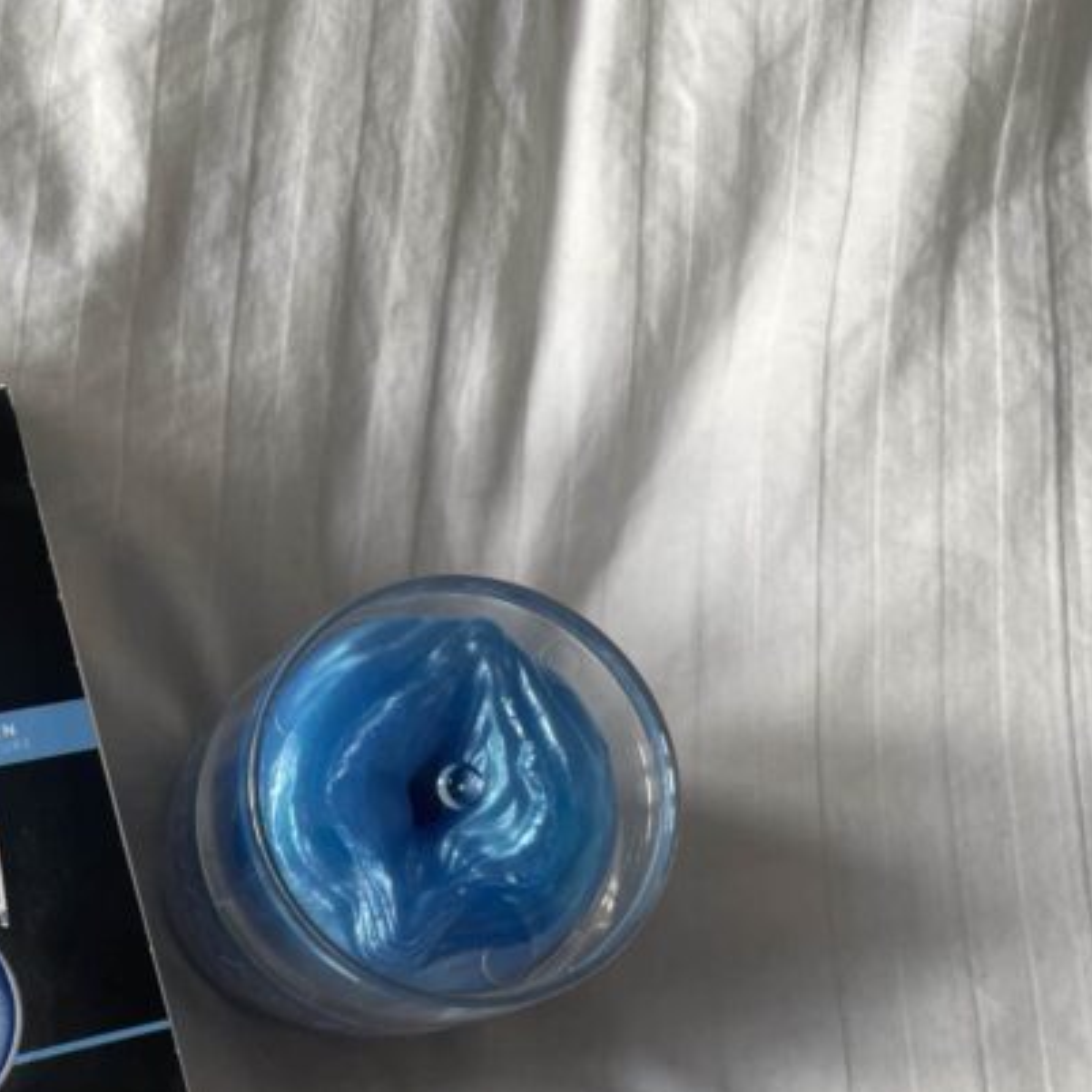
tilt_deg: -74.0
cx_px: 101
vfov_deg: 37.6
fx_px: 1570
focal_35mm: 44
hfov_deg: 35.9
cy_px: 782
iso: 100
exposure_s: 1/121
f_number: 1.6
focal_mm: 4.2
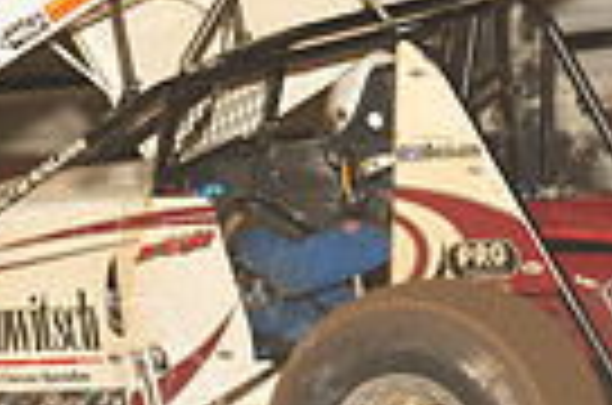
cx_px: 81
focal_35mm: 367
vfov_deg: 3.7
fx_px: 6224
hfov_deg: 5.6
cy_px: 63
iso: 1000
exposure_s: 1/320
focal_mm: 86
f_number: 7.1
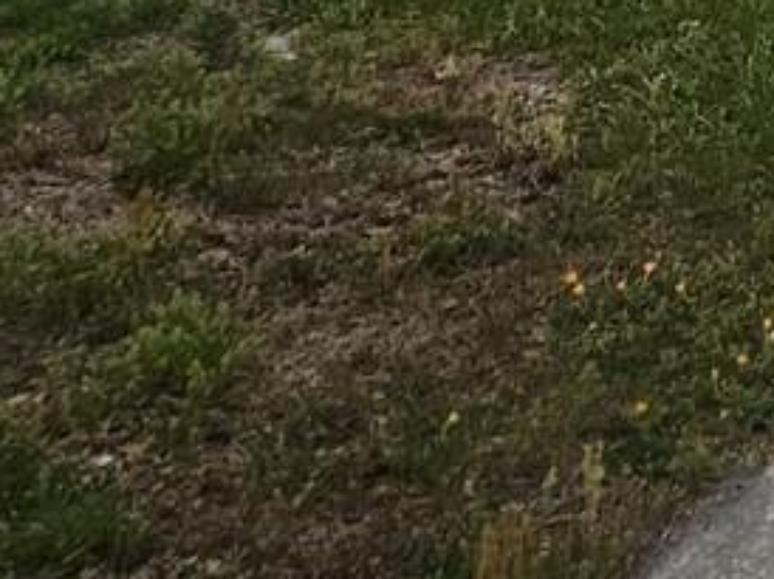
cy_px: -573
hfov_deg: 18.2
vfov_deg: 15.5
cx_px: 1508
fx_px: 1698
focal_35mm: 76
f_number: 2.2
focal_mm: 2.2
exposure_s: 1/720
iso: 50
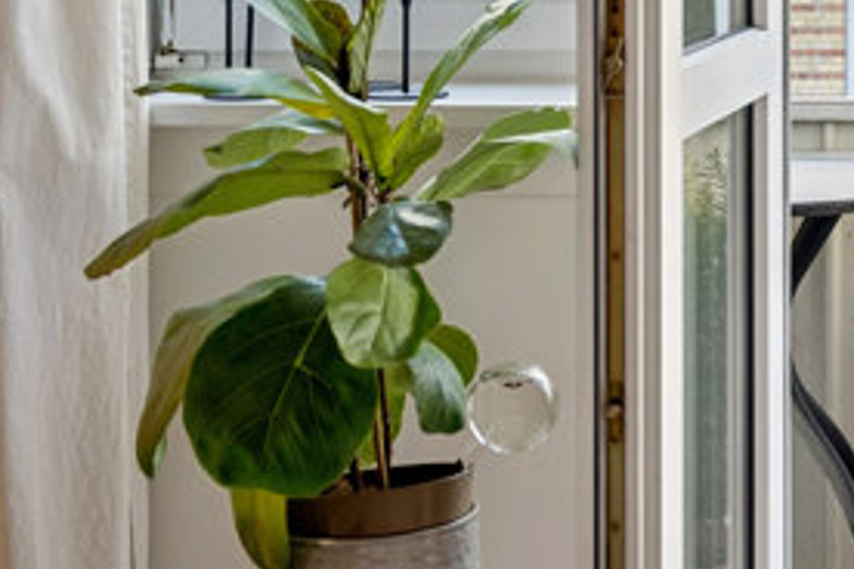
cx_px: 1222
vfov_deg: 12.0
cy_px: -215
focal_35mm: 110
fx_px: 2609
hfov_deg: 17.1
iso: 160
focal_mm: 38
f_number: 5
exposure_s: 1/125
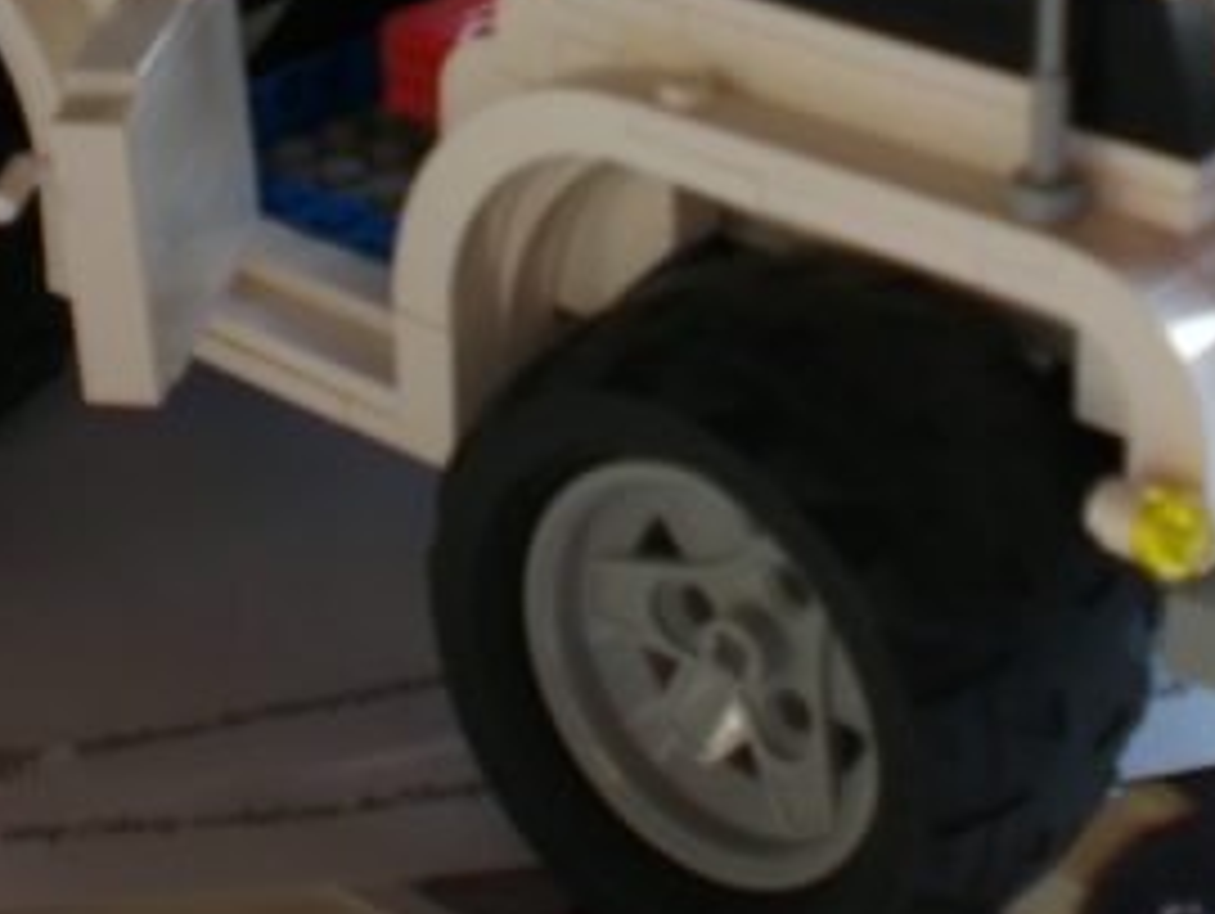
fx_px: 3162
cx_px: 842
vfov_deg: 16.1
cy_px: 5
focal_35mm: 90
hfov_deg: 21.6
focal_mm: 6.3
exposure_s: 1/100
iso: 50
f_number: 3.1
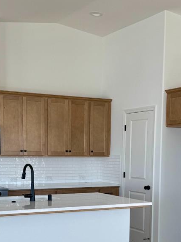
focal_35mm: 63
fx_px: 439
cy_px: 194
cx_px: 90
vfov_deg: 30.0
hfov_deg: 23.3
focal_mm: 6.76
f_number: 1.78
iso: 64
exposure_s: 1/211
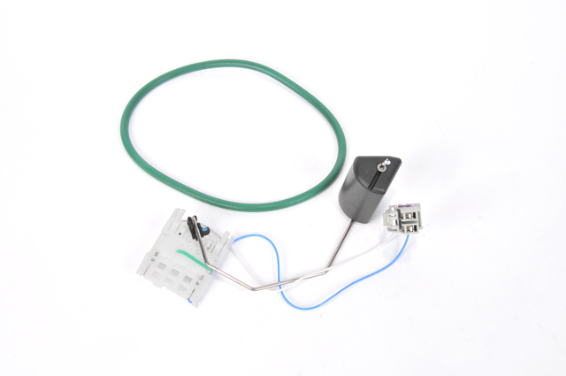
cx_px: 283
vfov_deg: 25.0
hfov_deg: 36.9
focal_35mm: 54
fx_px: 848
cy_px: 188
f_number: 22
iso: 200
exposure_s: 1/200
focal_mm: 36
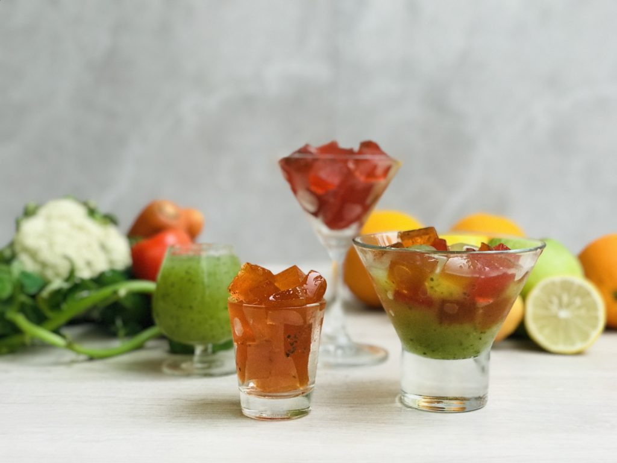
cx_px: 308
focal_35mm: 57
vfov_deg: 25.7
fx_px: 1016
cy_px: 232
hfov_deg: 33.8
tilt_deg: -5.5
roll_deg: -0.1
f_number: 2.8
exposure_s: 1/60
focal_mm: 6.6
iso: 125
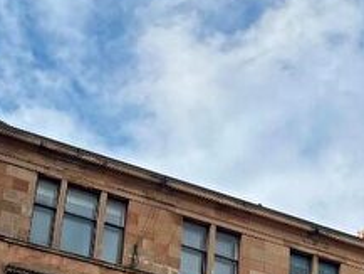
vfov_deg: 16.6
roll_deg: +0.6
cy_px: 362
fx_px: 884
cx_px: 335
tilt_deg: +21.7
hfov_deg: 22.6
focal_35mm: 84
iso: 50
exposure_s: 1/3876
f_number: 1.6
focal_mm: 5.1
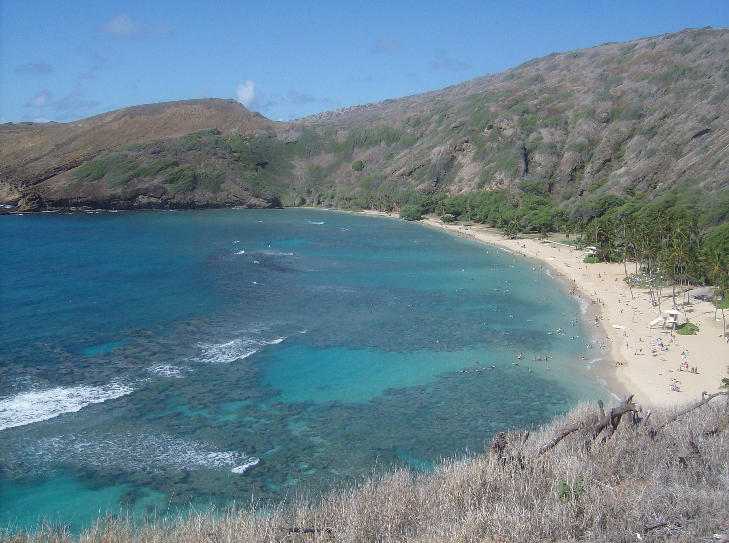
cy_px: 272
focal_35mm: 36
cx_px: 364
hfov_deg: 51.5
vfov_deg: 39.5
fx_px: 756
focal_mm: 6
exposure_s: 1/956
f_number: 4.7
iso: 100
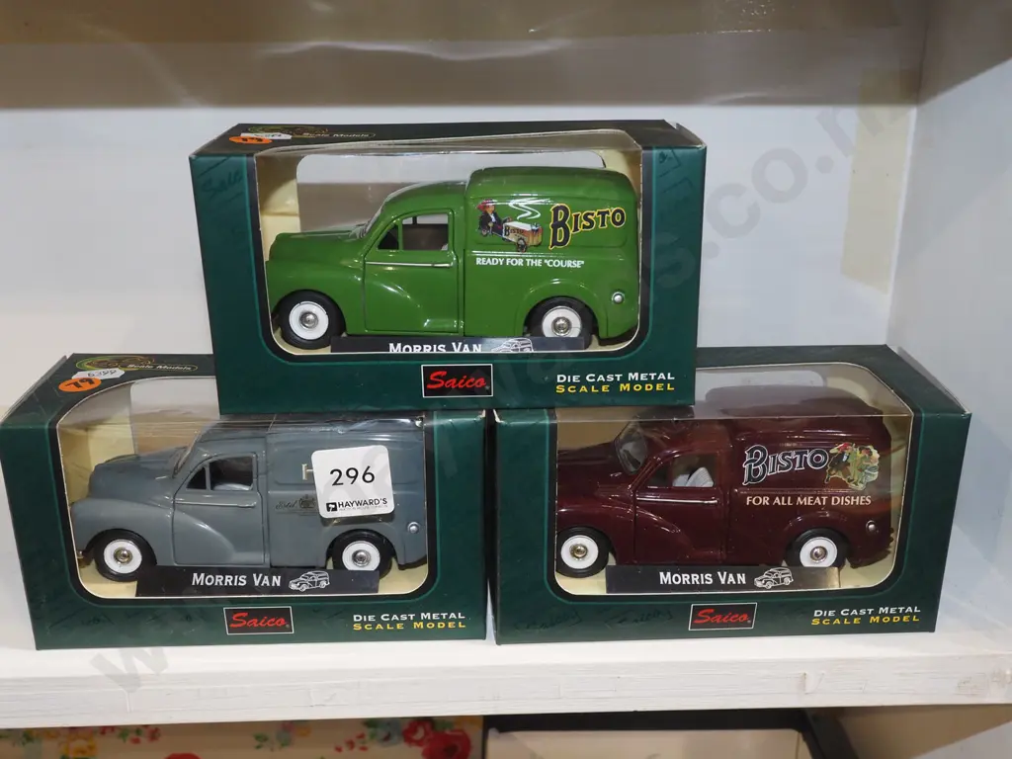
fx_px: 994
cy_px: 380
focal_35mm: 34
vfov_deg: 41.8
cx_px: 506
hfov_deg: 54.0
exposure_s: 1/60
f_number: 5.6
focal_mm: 17
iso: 1000
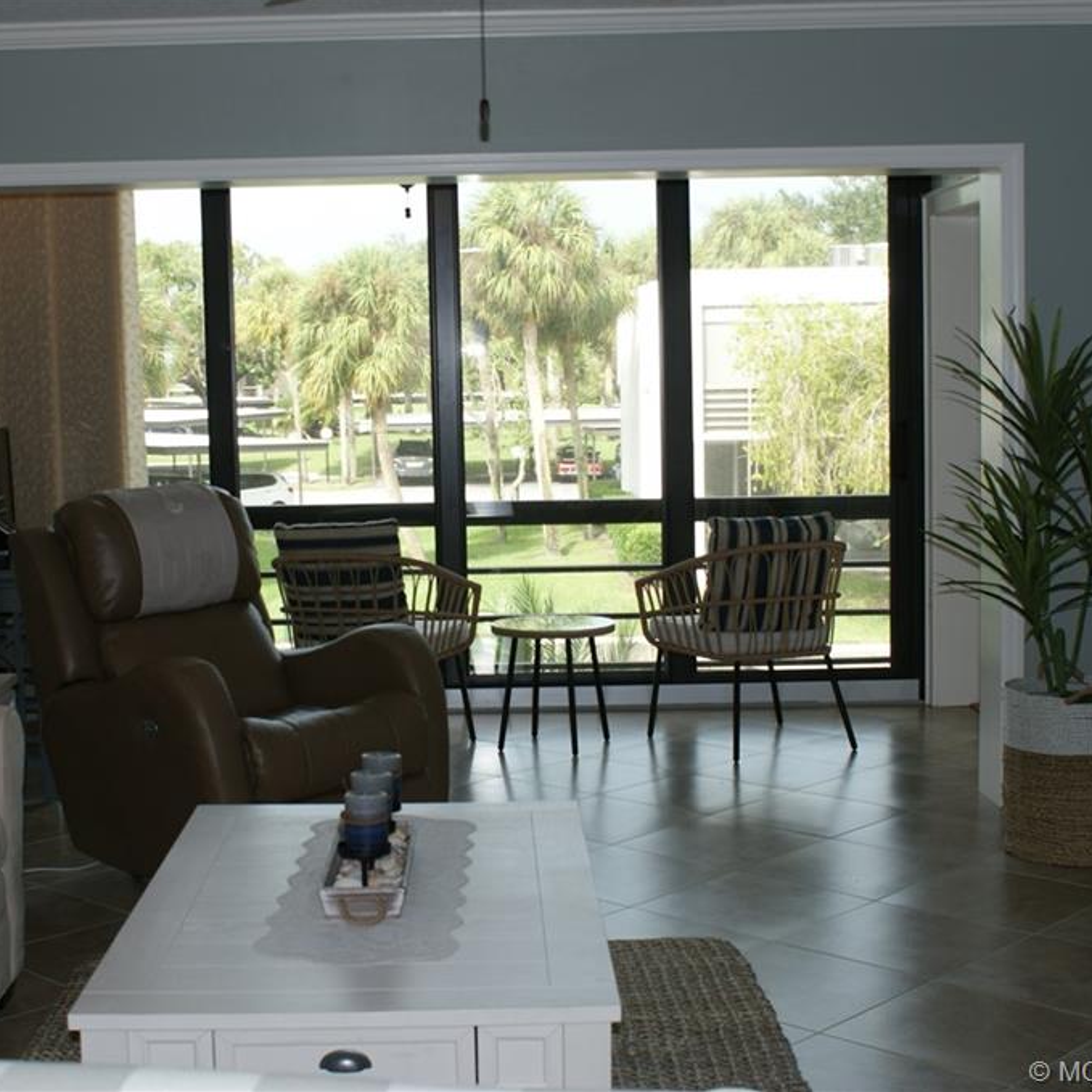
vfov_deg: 34.0
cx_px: 454
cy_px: 544
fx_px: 1785
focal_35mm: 50
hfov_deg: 33.9
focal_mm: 26
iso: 100
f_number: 5
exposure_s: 1/60
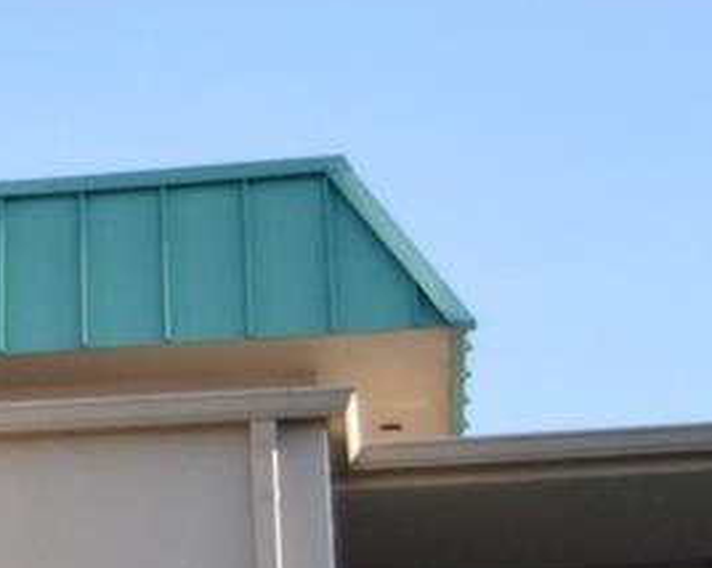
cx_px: -563
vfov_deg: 5.5
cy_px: 1376
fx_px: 5664
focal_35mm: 269
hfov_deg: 7.0
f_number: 4.5
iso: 800
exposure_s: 1/3200
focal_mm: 32
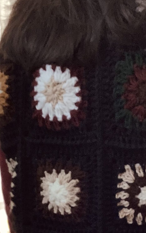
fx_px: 478
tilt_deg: -15.1
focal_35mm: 75
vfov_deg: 26.1
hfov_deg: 17.2
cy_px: 230
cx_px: 125
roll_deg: +0.7
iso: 100
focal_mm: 3.3
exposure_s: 1/60
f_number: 2.4
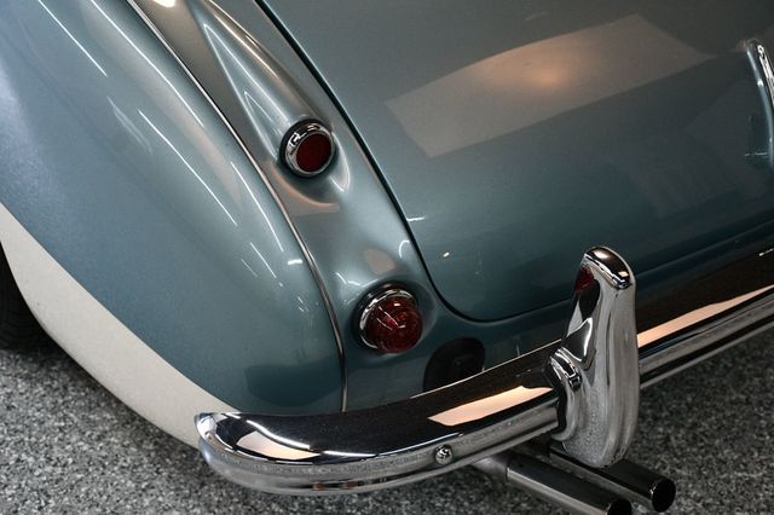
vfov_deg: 23.8
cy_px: 258
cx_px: 387
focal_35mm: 57
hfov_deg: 35.1
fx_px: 1225
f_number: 4.2
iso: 1250
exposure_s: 1/125
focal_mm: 38
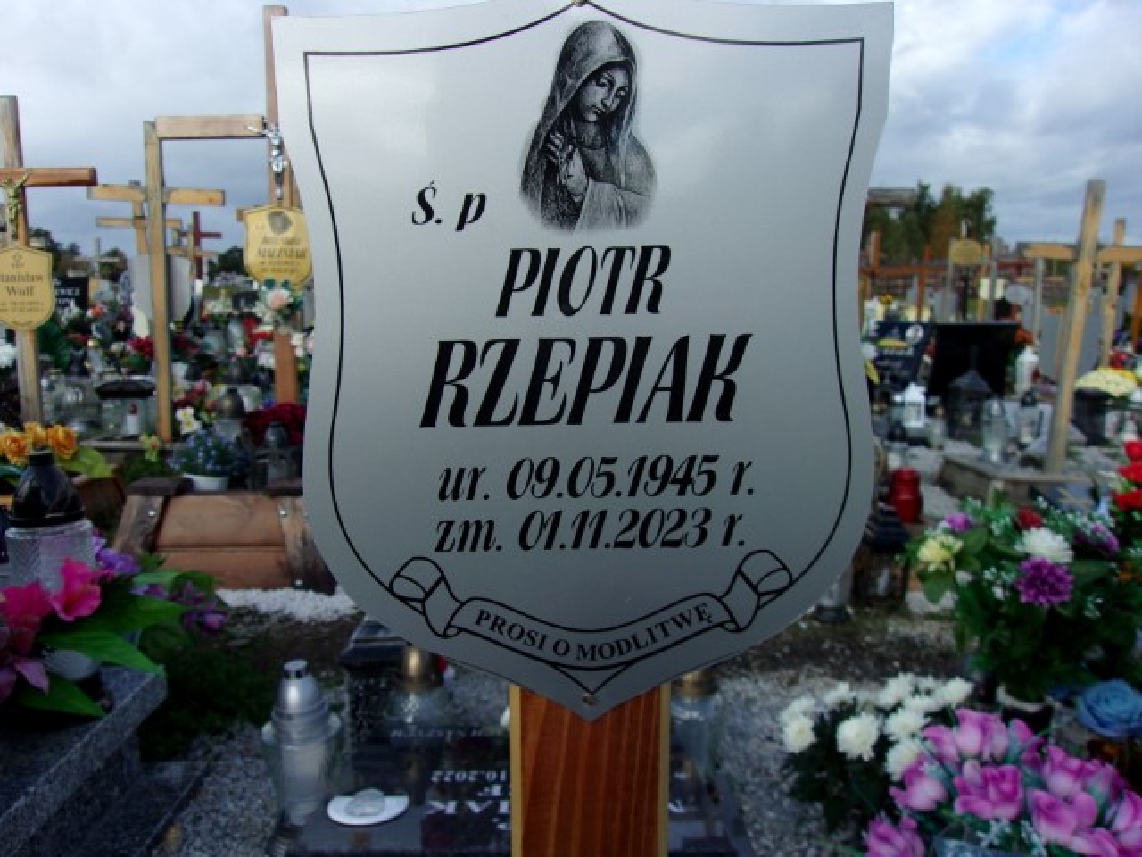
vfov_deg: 51.4
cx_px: 571
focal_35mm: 27
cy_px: 428
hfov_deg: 65.3
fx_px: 891
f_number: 10.4
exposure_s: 1/70
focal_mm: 4.9
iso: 80
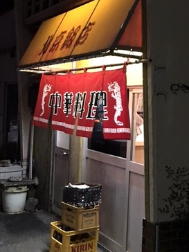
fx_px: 371
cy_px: 102
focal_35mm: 51
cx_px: 102
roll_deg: -1.2
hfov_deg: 28.5
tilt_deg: +2.7
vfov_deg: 37.4
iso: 125
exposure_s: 1/4
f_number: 2.2
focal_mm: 4.15
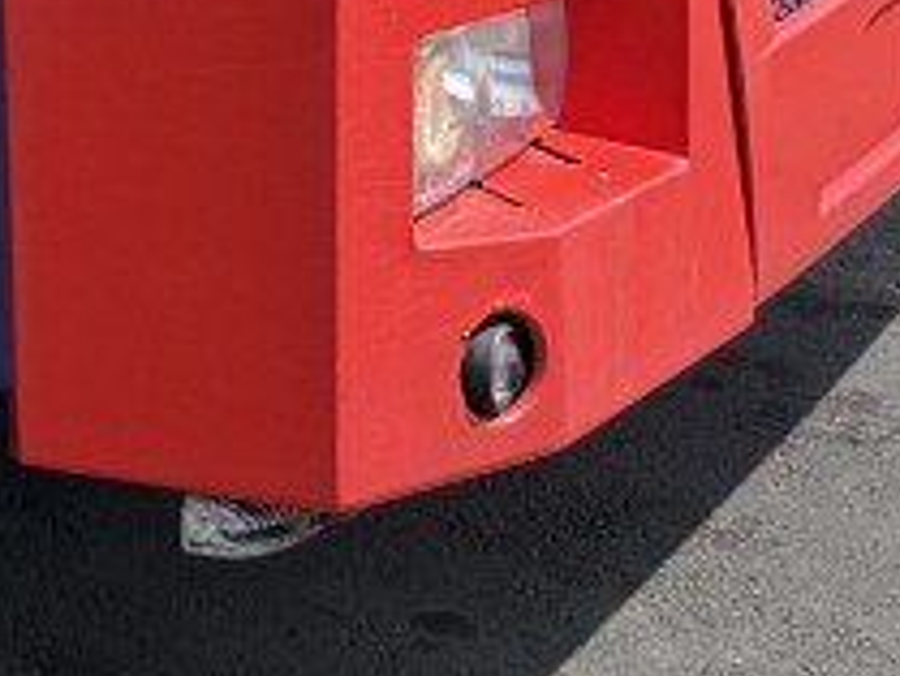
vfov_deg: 7.7
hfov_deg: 10.4
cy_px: -1464
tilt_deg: +0.3
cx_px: -1214
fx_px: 4292
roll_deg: +1.6
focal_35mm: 165
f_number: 1.78
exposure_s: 1/2801
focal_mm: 6.76
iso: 100
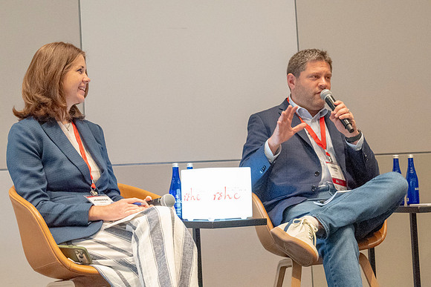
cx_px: 216
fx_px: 790
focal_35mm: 66
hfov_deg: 30.5
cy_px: 144
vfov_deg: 20.6
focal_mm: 44
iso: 10000
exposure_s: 1/80
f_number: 7.1
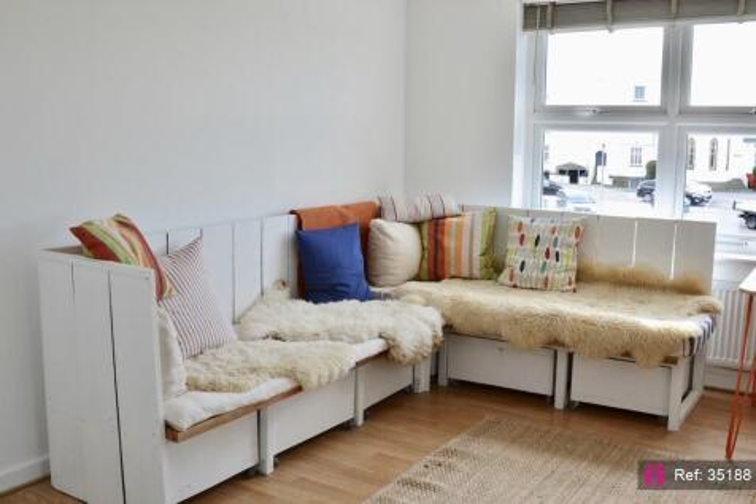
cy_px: 252
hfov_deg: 53.1
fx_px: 756
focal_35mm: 36
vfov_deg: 36.8
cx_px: 378
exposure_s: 1/4
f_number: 18
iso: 100
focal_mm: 24
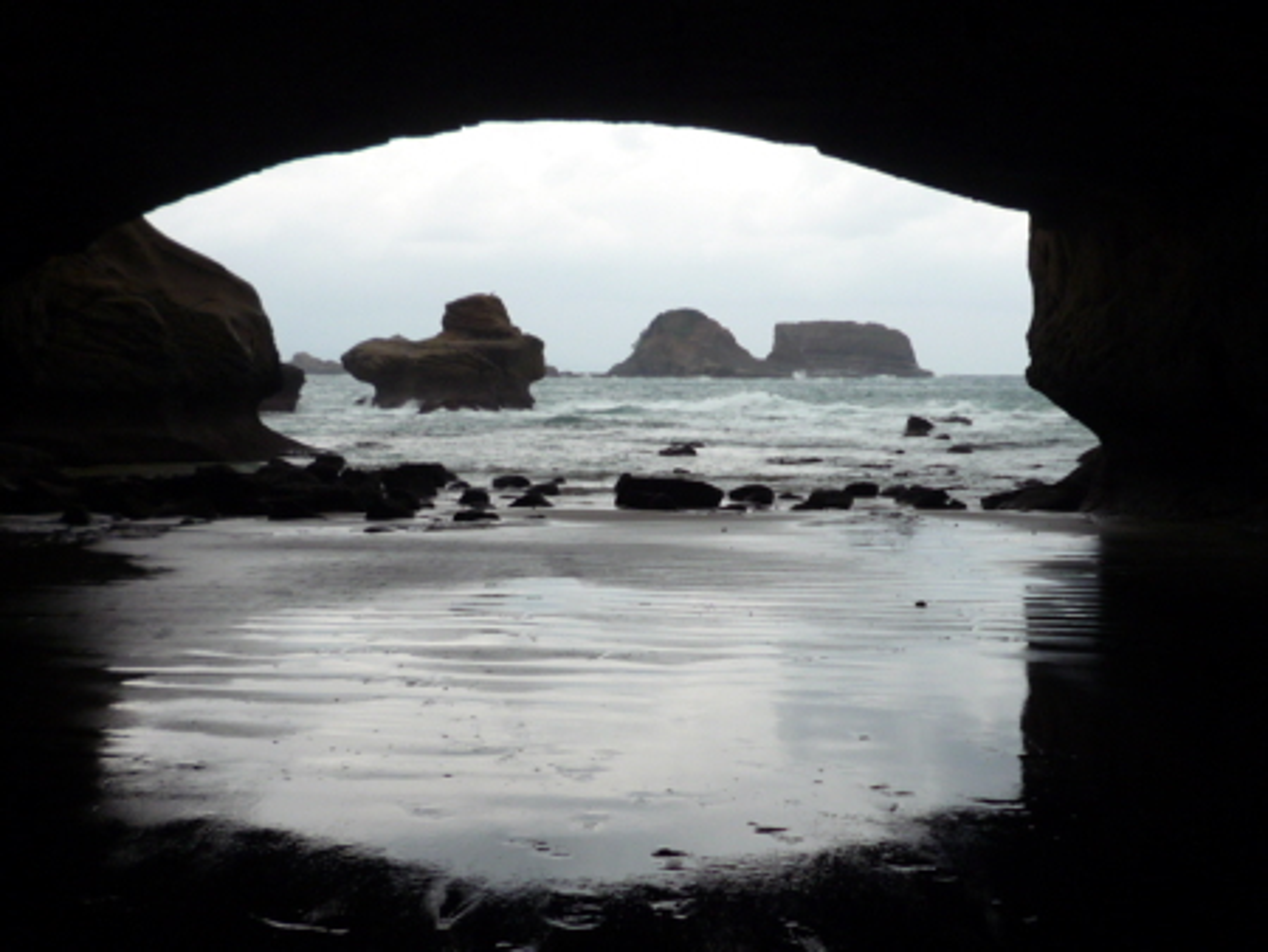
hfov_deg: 41.2
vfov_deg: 31.5
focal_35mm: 46
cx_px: 634
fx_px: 1686
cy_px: 476
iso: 100
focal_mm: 4.5
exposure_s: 1/320
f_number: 2.8
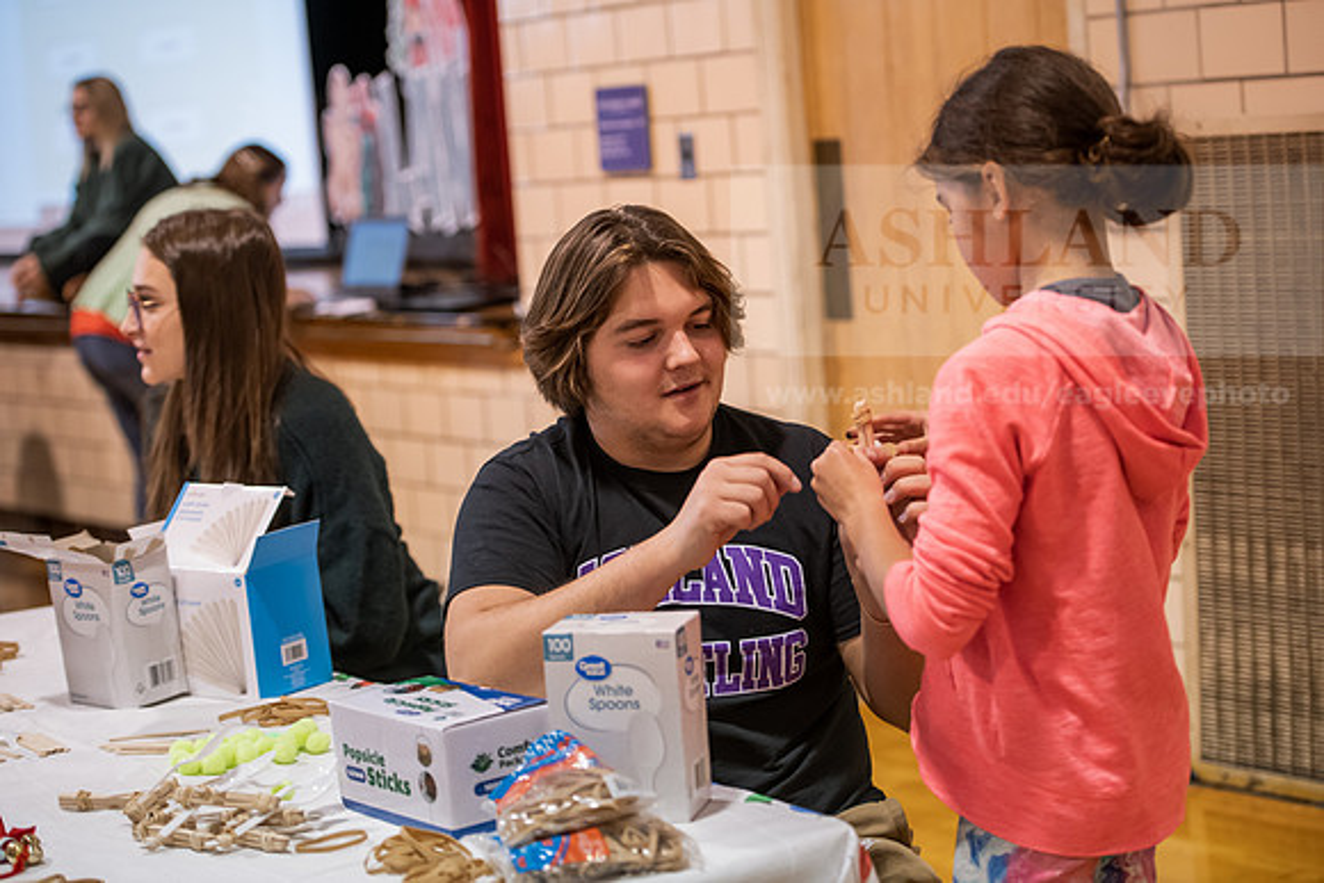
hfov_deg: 28.8
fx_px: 2575
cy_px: 442
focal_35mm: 70
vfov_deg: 19.5
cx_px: 662
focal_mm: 70
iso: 1600
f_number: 3.2
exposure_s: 1/200
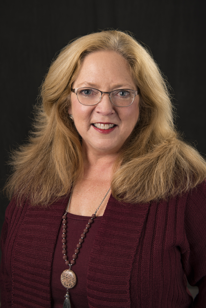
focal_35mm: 50
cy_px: 154
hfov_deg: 27.0
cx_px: 103
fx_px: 429
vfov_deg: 39.6
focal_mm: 50
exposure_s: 1/125
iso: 100
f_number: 5.6
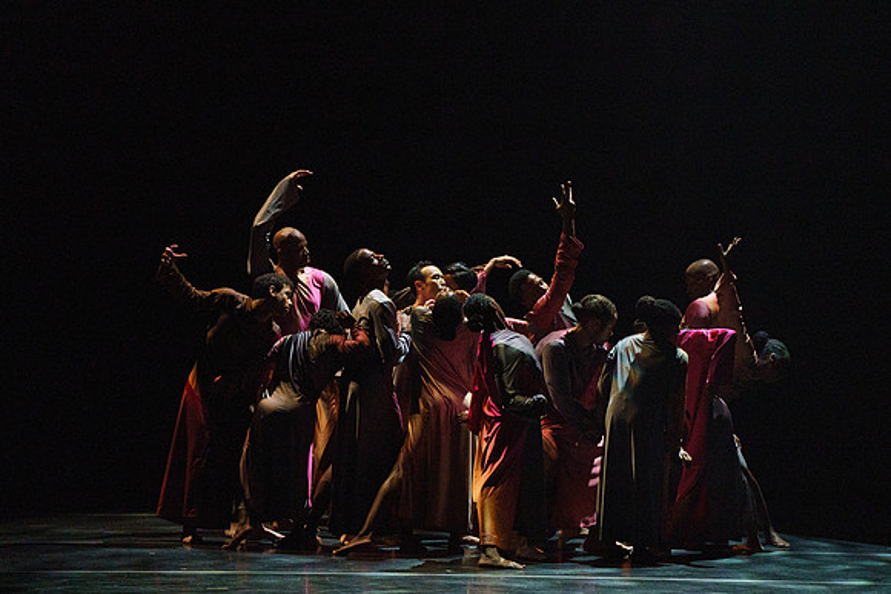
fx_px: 6996
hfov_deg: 7.3
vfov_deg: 4.9
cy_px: 238
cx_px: 415
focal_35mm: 283
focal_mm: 235
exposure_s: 1/250
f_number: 5.6
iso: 6400
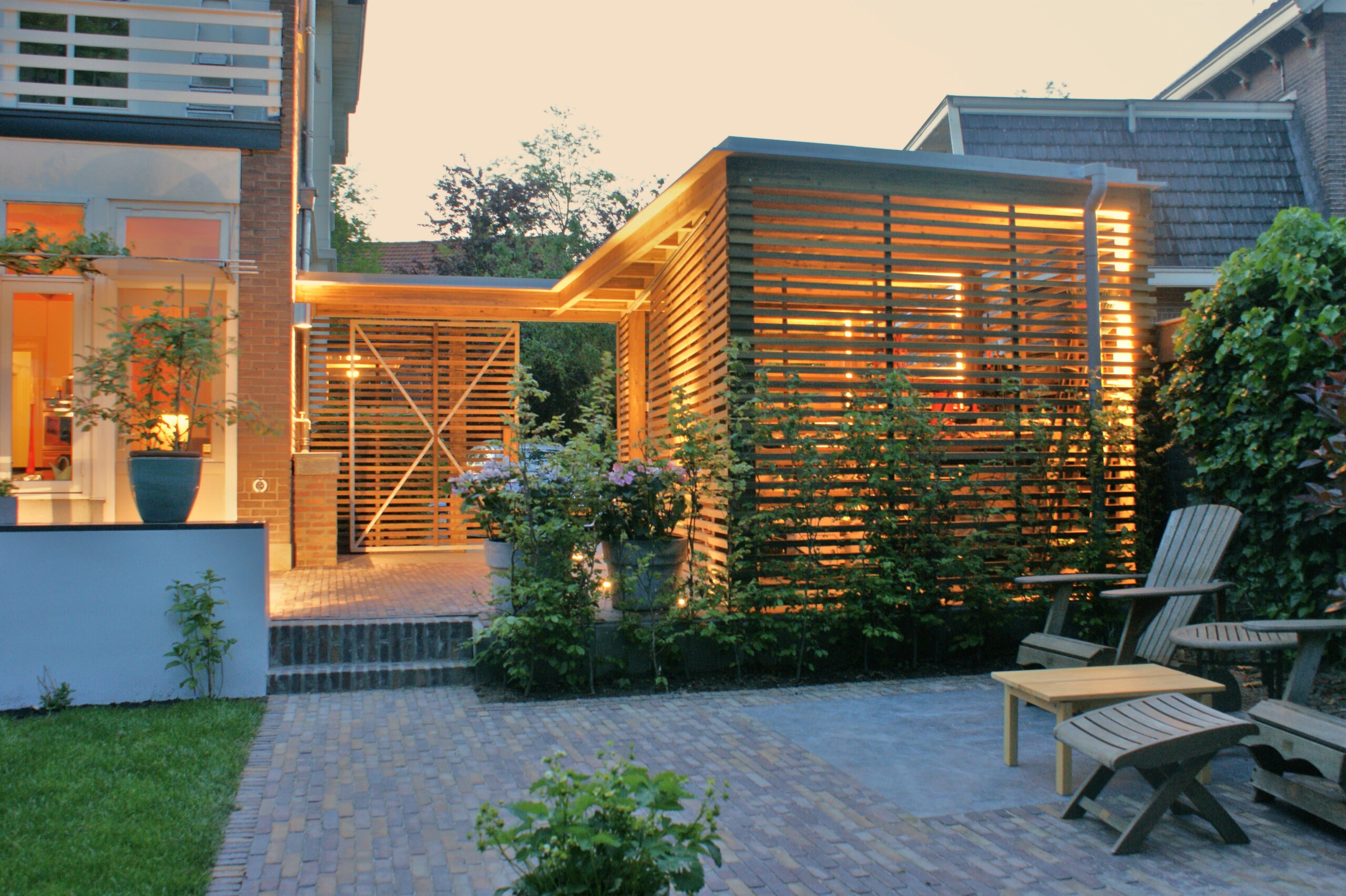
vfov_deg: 43.6
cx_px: 673
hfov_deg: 62.0
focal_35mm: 30
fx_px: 1121
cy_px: 448
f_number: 5.6
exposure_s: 2.5
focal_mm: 20
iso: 200
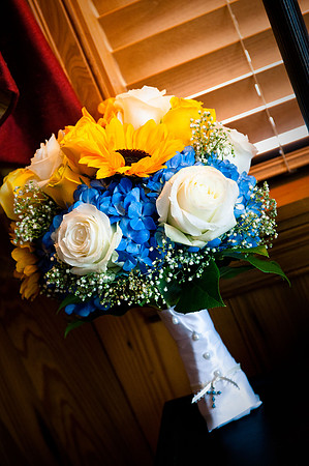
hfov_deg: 19.4
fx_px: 903
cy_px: 233
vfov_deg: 28.9
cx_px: 154
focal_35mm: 70
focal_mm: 70
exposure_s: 1/125
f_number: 5.6
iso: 1250
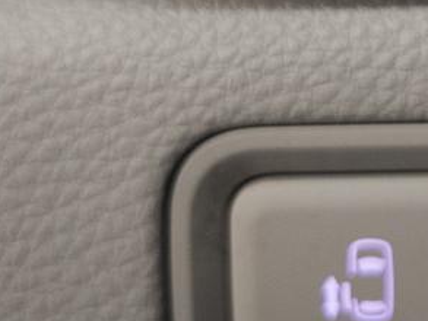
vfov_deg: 8.4
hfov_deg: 11.1
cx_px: 753
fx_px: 2053
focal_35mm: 166
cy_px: -365
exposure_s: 1/50
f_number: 3.5
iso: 640
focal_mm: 33
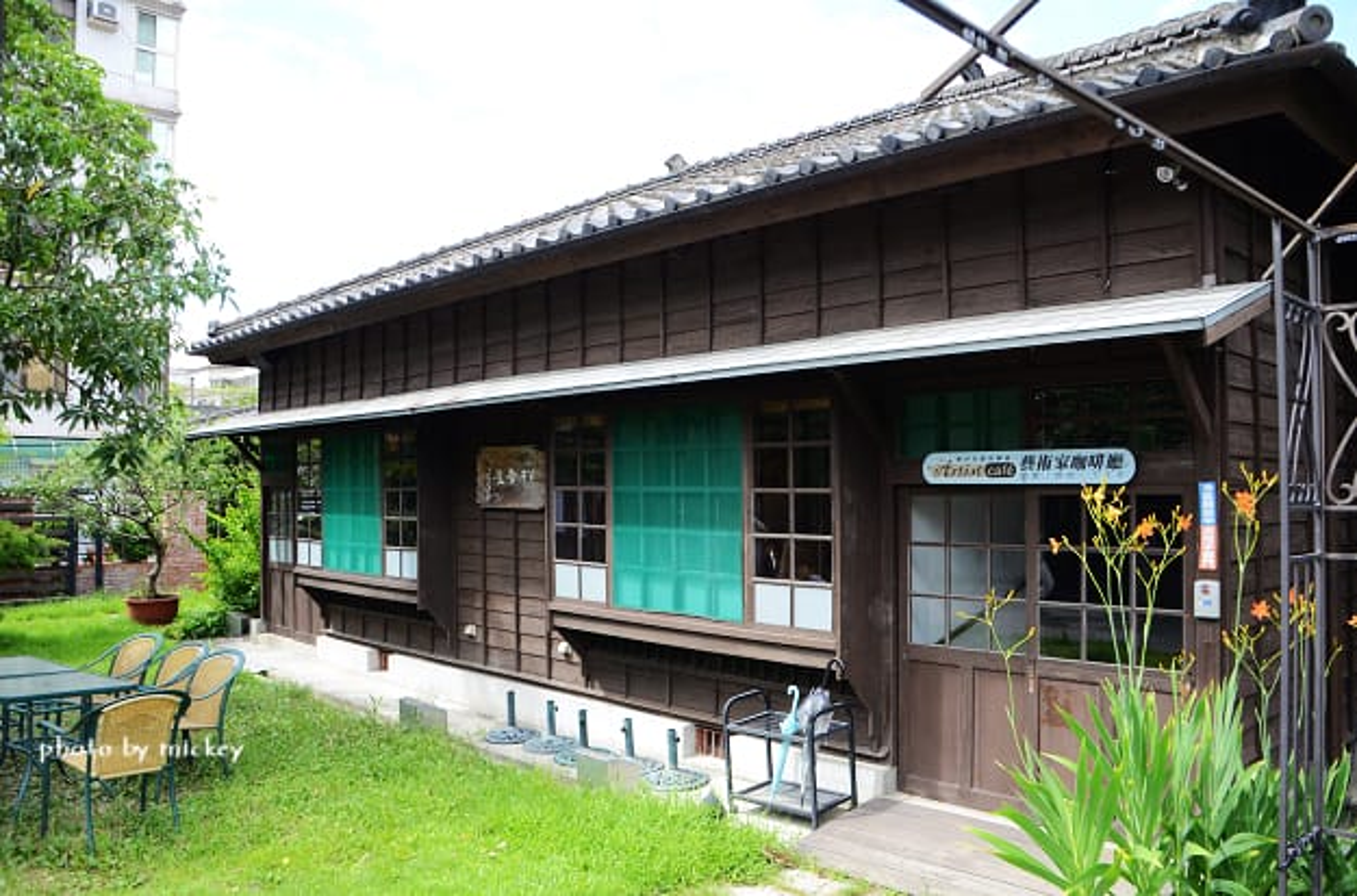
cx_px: 678
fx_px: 1015
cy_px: 448
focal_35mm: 27
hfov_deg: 67.5
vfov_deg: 47.7
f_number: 3.5
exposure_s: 1/2000
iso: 800
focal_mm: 18
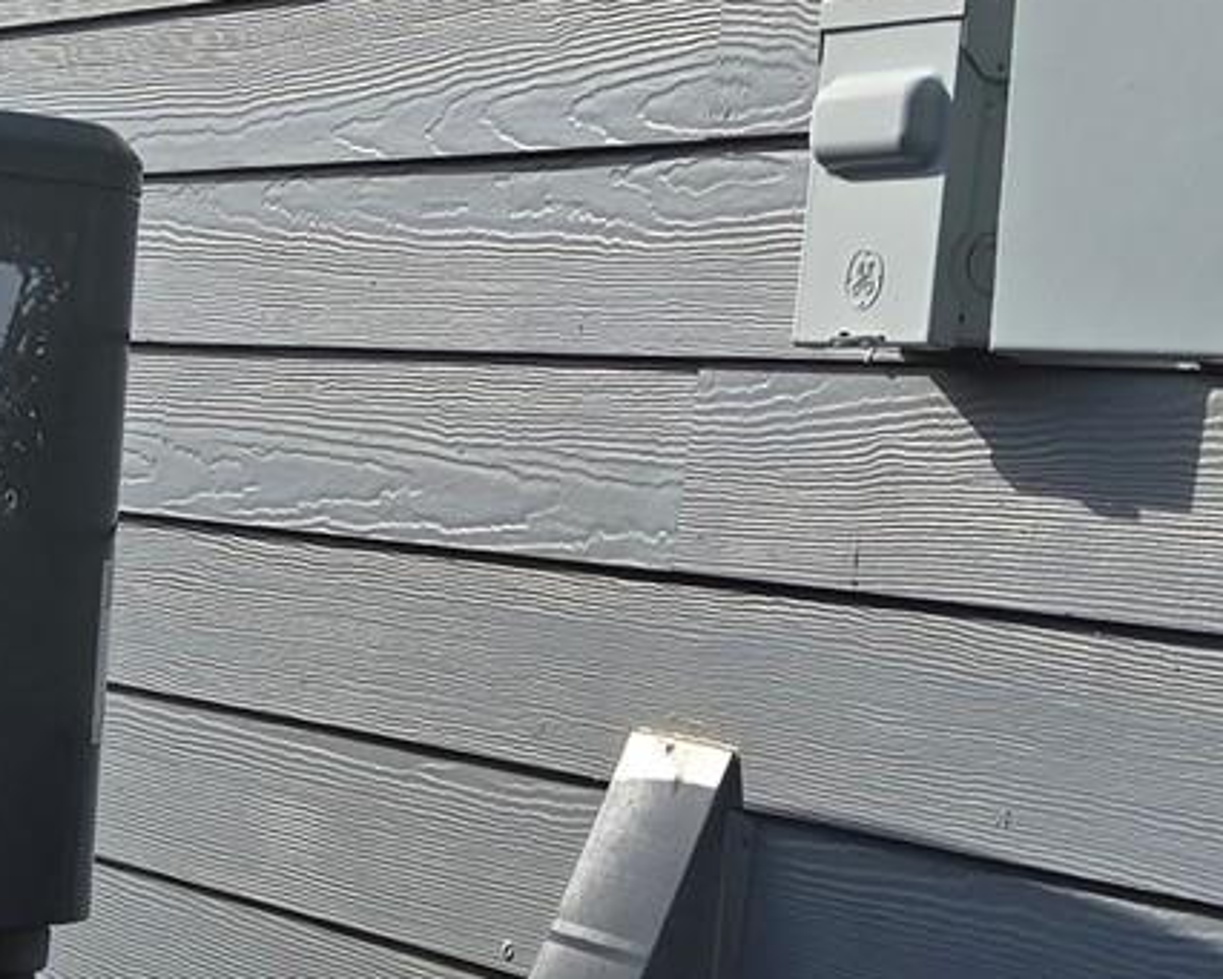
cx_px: 583
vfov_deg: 14.2
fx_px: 3910
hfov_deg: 17.8
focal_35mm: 108
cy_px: 301
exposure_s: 1/2027
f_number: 1.8
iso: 25
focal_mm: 5.4
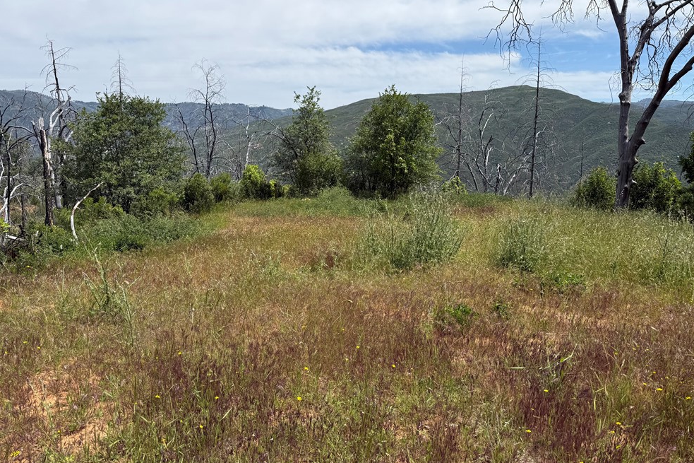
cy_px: 209
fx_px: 501
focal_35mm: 26
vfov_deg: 49.5
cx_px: 349
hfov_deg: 69.4
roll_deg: -0.8
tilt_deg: -7.4
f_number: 1.78
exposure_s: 1/4975
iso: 80
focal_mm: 6.76
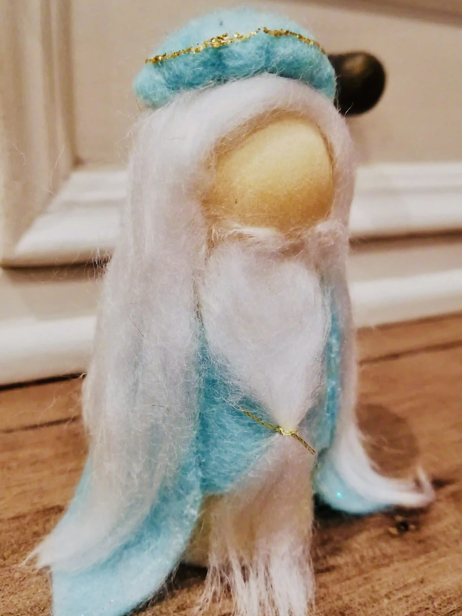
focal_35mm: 26
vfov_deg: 67.3
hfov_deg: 53.1
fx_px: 463
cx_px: 231
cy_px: 308
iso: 320
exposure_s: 1/33.3
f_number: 2.2
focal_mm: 3.81
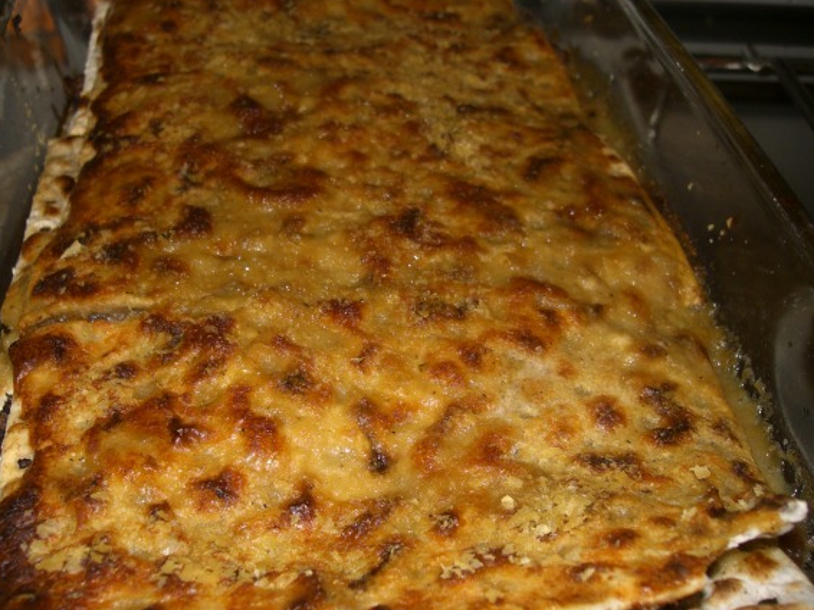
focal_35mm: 43
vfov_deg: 33.6
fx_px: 1011
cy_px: 302
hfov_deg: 43.8
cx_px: 370
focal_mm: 6.3
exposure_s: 1/60
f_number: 3.1
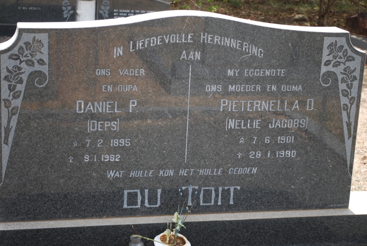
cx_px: 184
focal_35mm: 72
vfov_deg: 19.0
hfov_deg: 28.0
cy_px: 123
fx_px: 735
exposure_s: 1/125
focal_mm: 48
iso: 100
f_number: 5.6
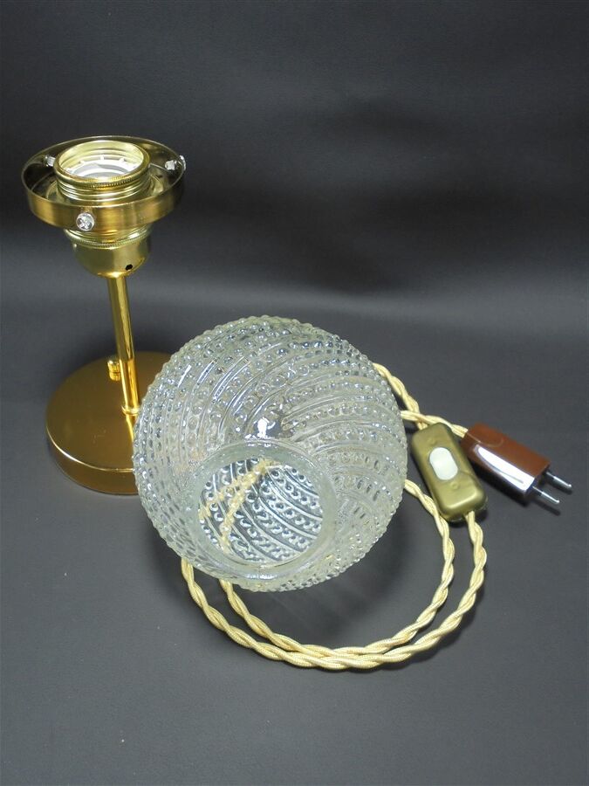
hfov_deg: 41.8
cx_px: 294
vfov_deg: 54.0
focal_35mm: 34
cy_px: 393
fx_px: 771
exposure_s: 1/30
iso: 160
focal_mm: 6.1
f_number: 4
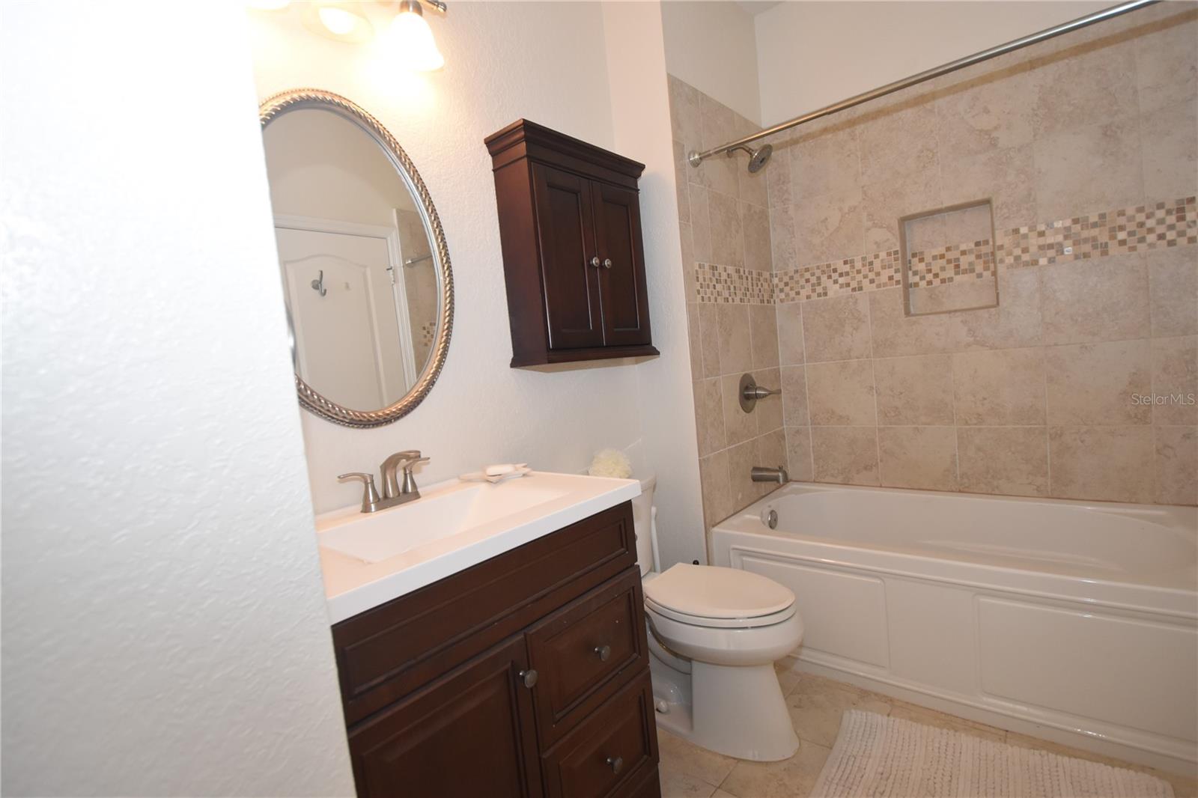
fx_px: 549
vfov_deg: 72.0
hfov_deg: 95.0
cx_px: 599
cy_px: 399
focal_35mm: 16
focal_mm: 11
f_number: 4
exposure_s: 1/60
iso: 800
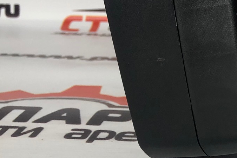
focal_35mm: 87
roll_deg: -1.7
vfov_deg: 15.6
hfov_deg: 21.5
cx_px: 295
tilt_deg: -9.4
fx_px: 573
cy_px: 32
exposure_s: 1/33
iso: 25
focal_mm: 3.99
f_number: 1.8
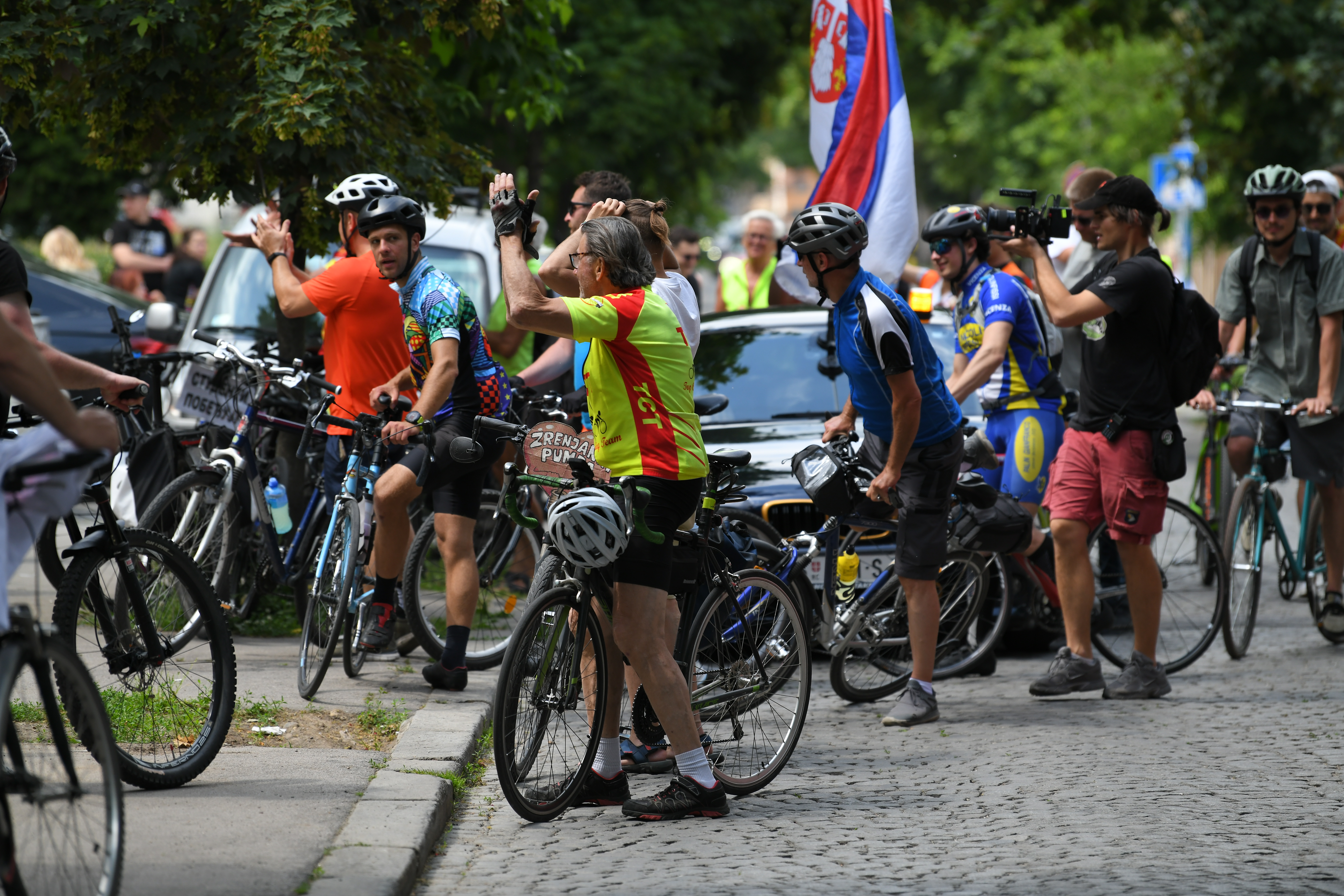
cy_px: 448
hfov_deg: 10.3
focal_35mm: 200
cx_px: 672
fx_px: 7466
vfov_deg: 6.9
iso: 400
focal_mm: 200
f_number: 4
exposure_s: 1/1600
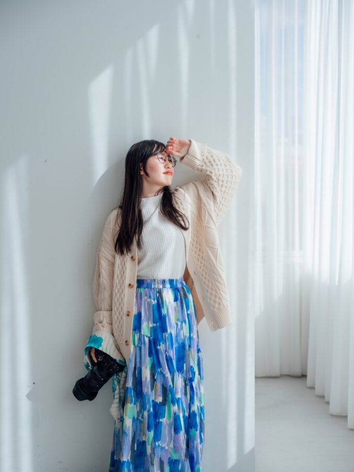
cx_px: 178
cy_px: 262
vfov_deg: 33.5
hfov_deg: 25.5
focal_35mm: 57
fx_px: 783
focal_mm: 52.4
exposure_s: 1/1000
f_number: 2.8
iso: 100
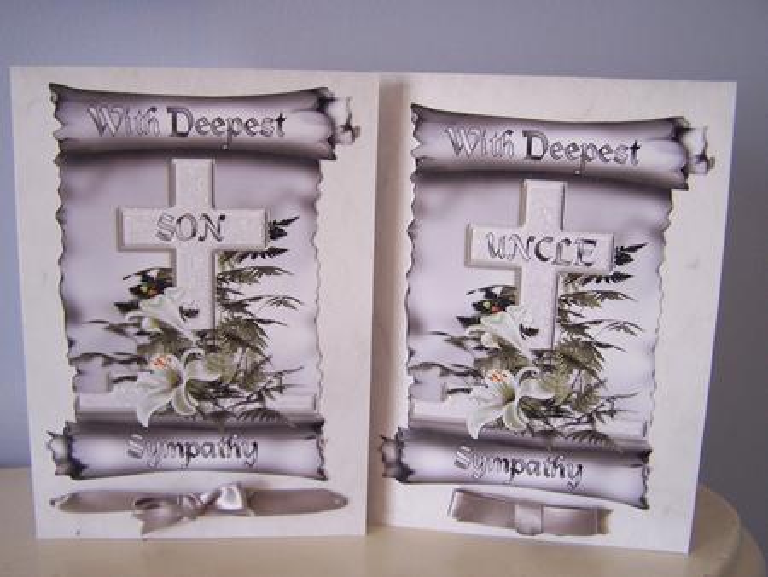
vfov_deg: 37.8
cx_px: 384
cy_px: 288
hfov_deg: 49.0
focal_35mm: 38
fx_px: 844
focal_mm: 6.3
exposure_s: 1/20
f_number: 2.8
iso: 140
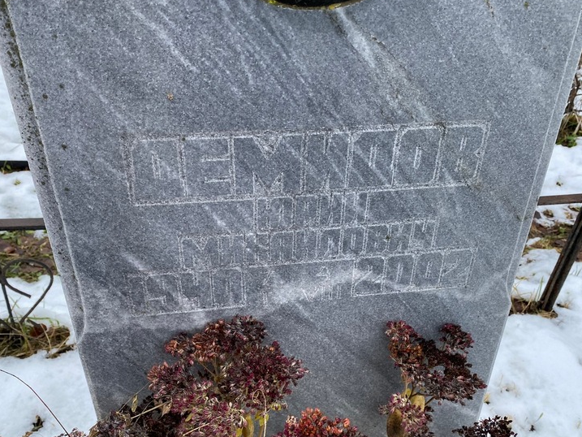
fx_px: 488
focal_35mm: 29
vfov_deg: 48.2
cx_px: 282
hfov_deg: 61.6
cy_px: 233
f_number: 1.8
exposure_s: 1/109
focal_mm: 4.25
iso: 125
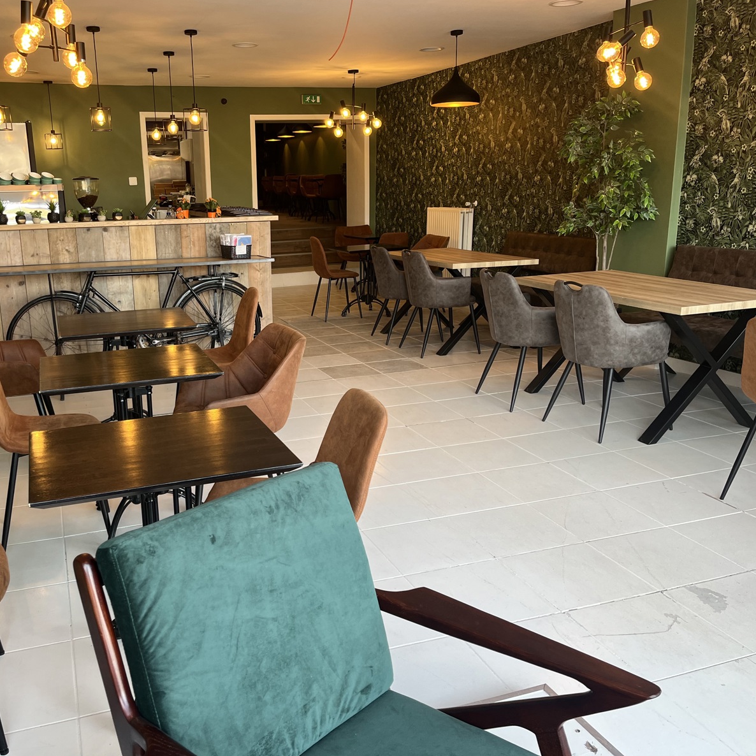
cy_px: 374
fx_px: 766
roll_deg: +2.0
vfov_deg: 52.5
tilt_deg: -13.6
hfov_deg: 52.0
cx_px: 286
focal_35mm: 31
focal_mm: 5.1
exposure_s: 1/100
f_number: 1.6
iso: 80
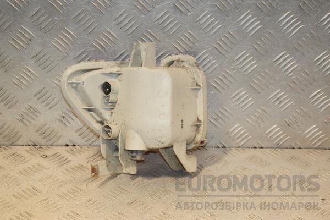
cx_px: 165
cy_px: 110
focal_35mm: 78
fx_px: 715
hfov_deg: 26.0
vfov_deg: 17.5
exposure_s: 1/200
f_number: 6.3
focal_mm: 52
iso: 800
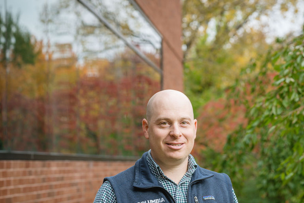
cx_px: 188
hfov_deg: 18.1
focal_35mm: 113
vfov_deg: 12.1
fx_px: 955
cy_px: 121
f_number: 4.5
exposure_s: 1/160
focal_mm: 85
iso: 400
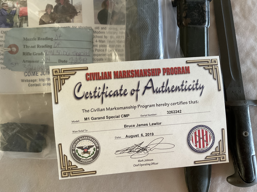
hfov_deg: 61.7
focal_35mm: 29
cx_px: 128
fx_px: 215
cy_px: 96
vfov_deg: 48.2
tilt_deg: -82.5
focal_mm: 3
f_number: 1.8
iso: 200
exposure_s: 1/40
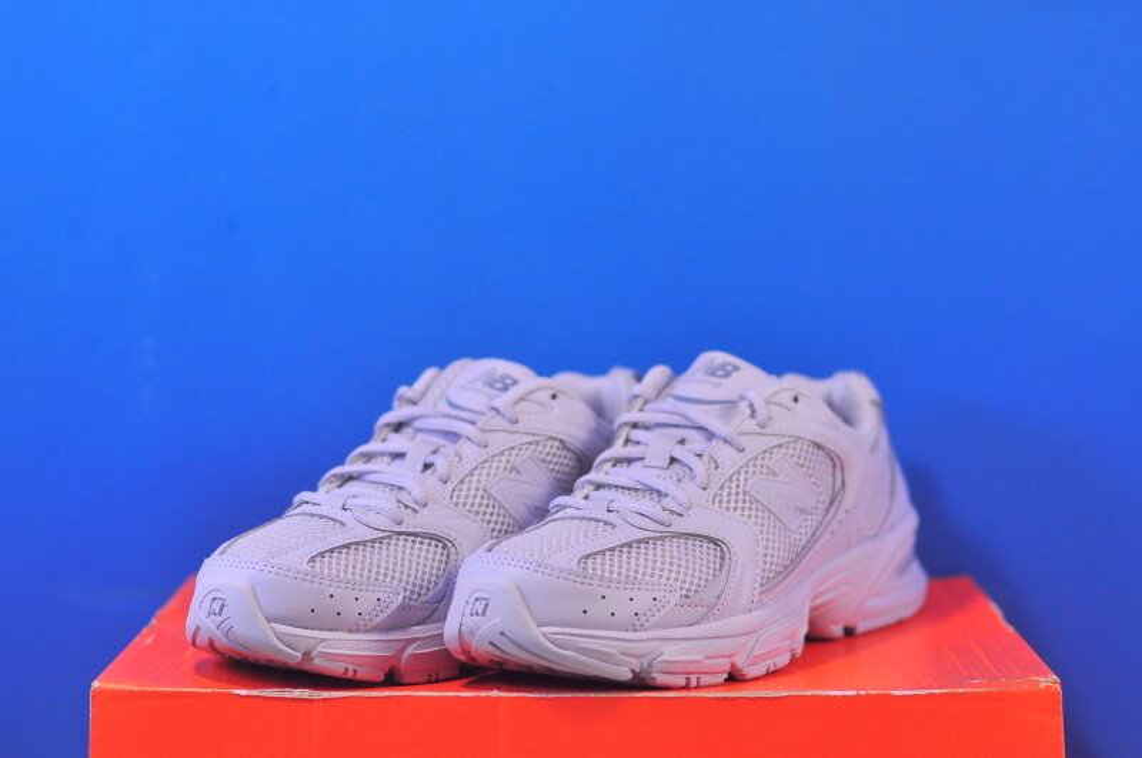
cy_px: 379
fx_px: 2376
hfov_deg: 27.0
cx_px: 571
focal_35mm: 75
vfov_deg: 18.1
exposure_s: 1/320
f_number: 2.5
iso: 250
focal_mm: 50
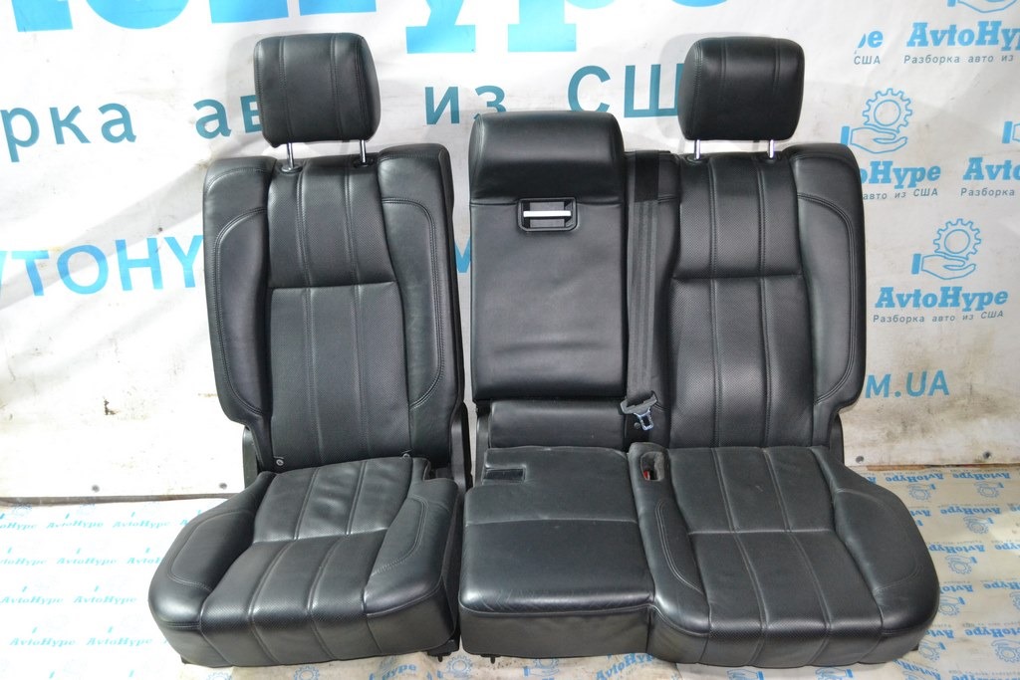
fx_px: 1105
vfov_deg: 34.2
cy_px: 340
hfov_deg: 49.5
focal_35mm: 39
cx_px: 510
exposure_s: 1/60
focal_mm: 26
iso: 2000
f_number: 4.2
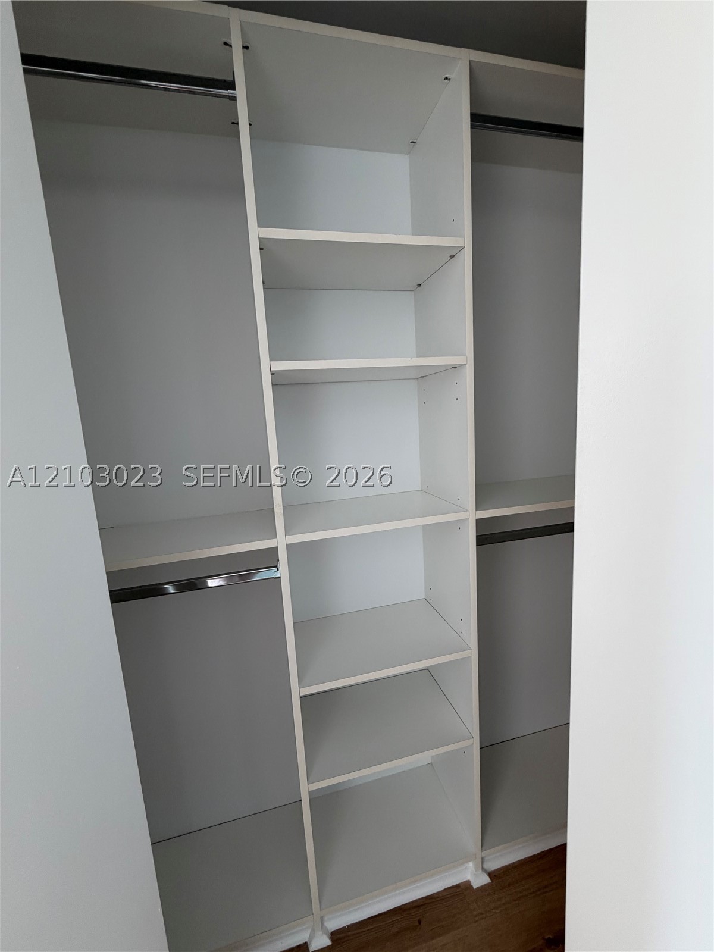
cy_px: 476
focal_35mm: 14
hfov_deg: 85.7
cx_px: 357
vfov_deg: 102.1
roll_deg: +3.6
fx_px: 385
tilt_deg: -9.0
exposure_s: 1/121
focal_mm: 2.22
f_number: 2.2
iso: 160
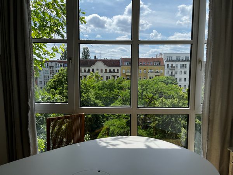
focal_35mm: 26
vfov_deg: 53.1
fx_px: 175
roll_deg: -0.9
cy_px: 88
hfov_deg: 67.3
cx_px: 116
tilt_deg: -5.4
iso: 50
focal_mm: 5.1
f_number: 1.6
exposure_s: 1/2899
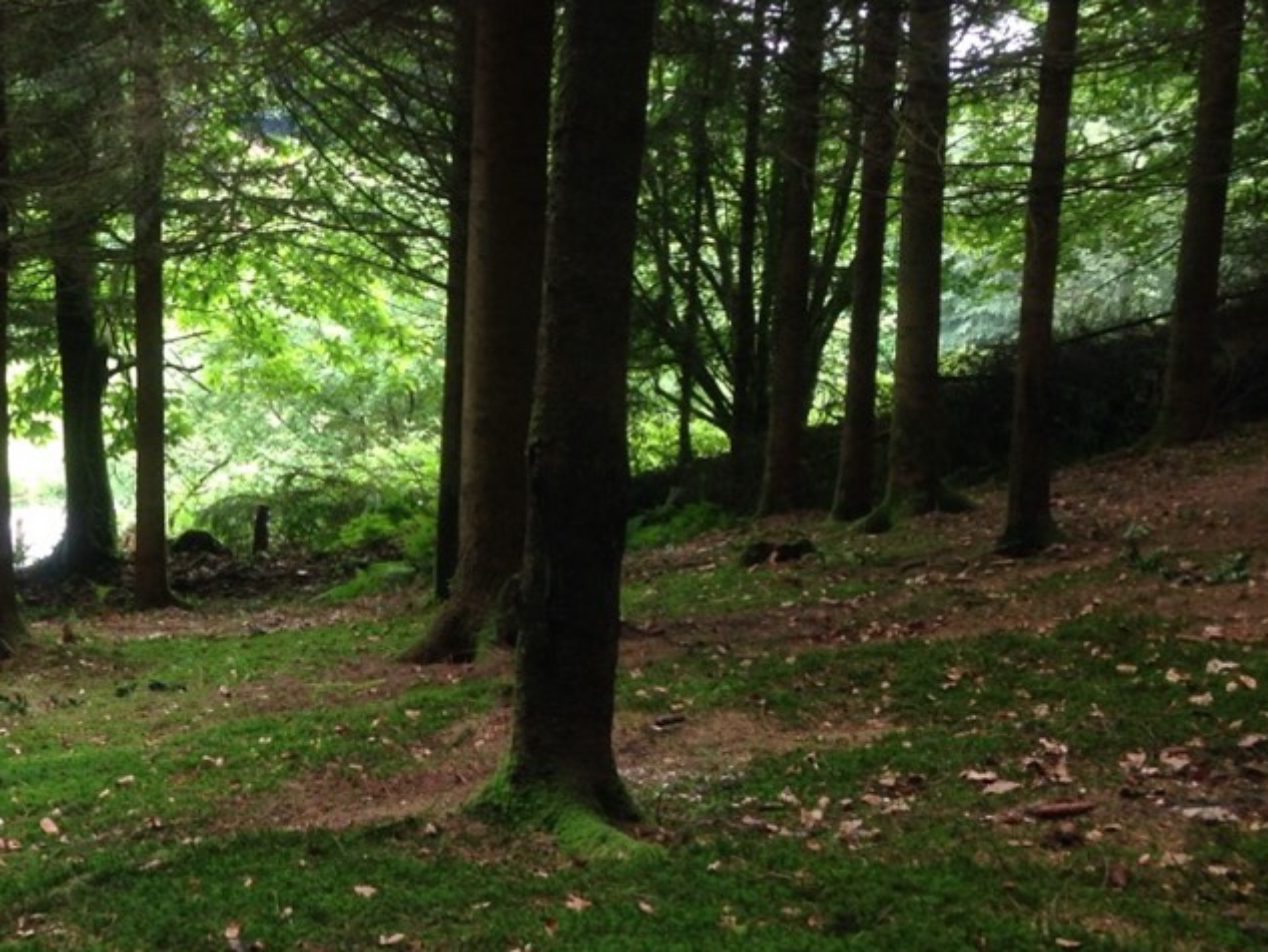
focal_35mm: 73
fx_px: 2675
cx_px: -58
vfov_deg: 20.2
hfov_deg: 25.1
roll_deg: -0.4
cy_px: 551
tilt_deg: -8.1
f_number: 2.4
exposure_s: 1/40
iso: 50
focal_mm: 4.12
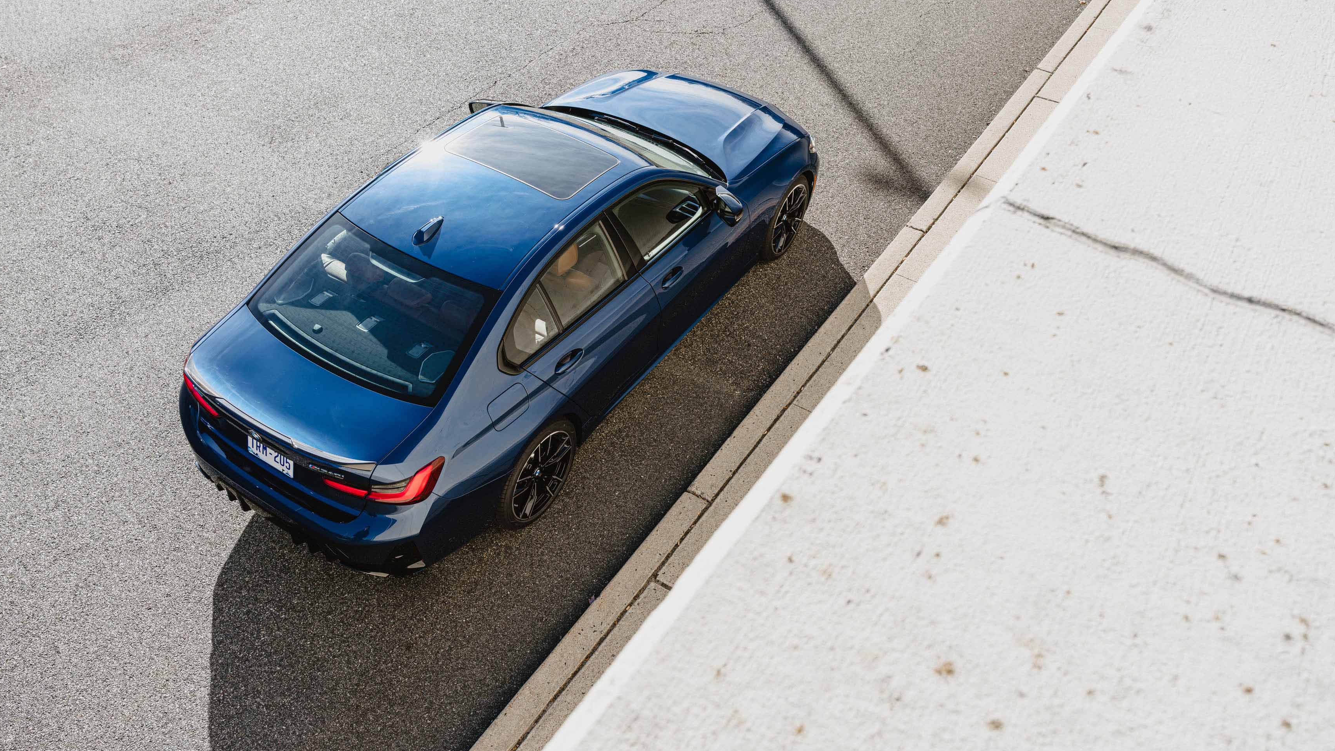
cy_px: 316
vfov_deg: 37.7
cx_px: 672
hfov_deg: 62.7
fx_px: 1096
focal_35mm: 31
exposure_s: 1/160
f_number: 7.1
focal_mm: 28.9
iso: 200
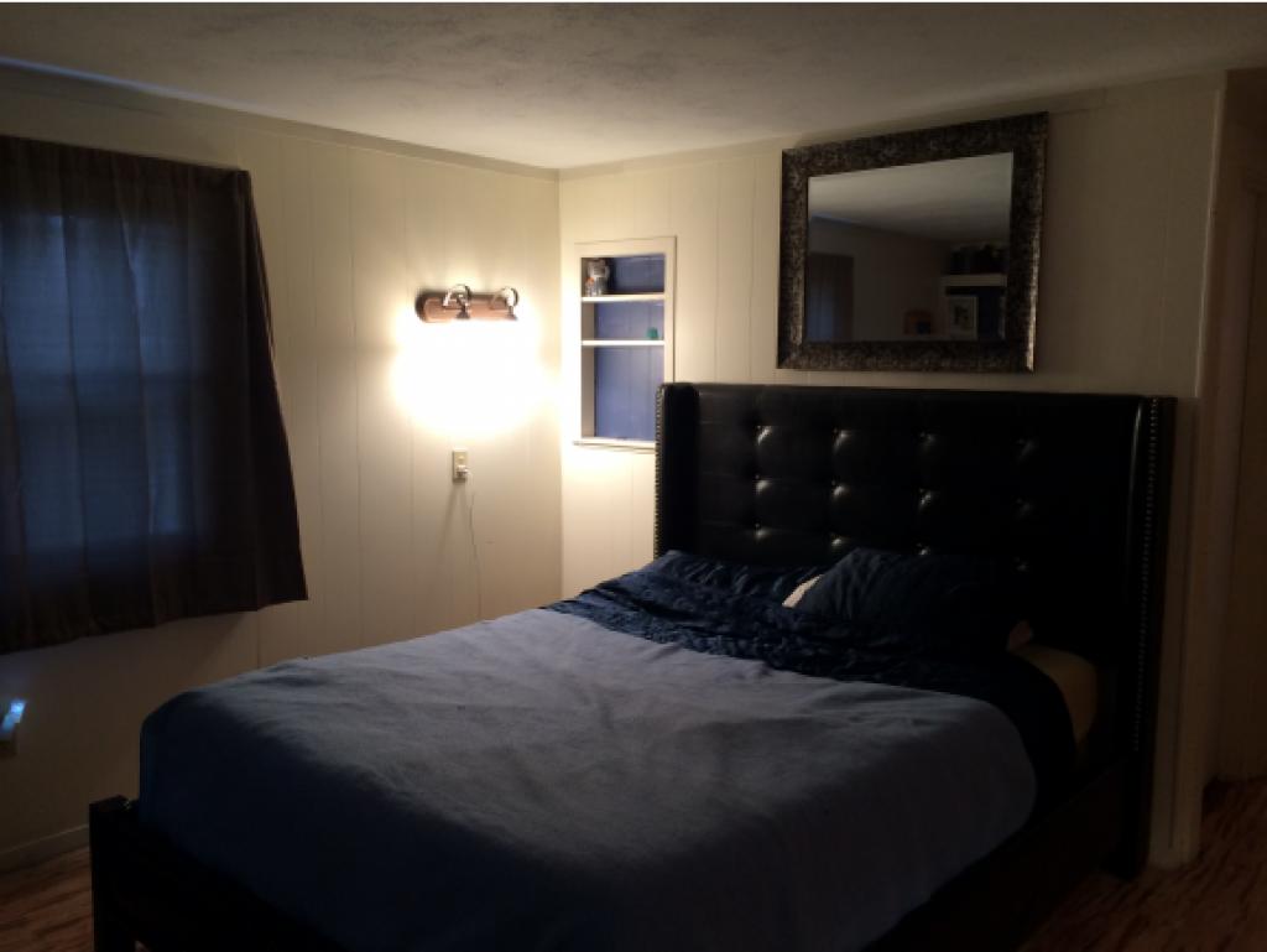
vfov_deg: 46.8
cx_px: 634
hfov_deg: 59.9
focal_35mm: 30
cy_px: 476
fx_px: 1099
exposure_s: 1/30
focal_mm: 4.12
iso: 100
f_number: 2.2
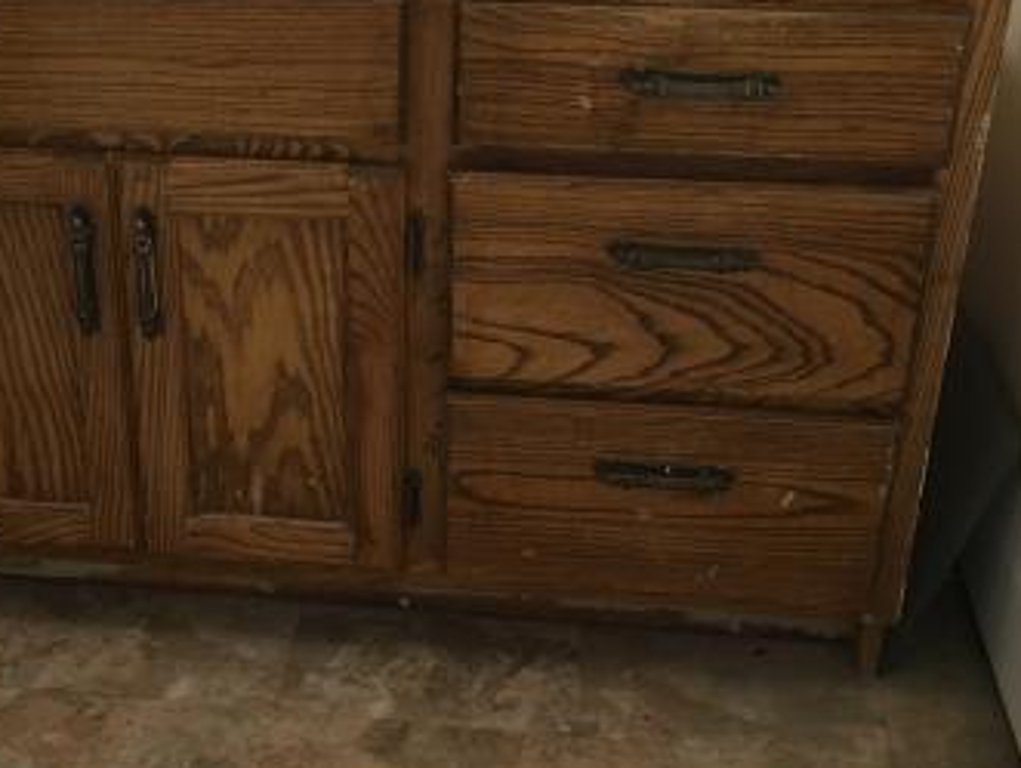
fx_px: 1654
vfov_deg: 26.1
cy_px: 318
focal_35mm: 56
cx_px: 349
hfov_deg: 34.0
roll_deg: +0.3
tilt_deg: -28.0
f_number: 2.2
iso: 125
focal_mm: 4.15
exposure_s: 1/30
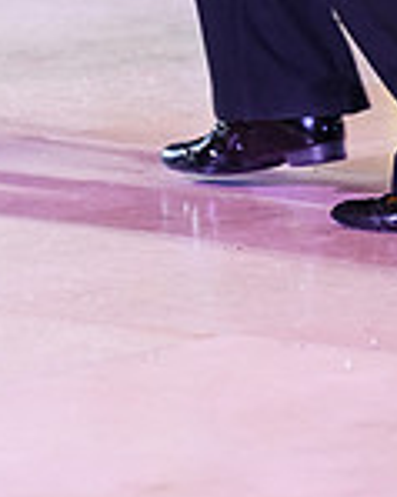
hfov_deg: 3.0
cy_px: -450
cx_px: -95
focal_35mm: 508
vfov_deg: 3.8
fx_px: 7469
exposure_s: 1/400
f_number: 2.8
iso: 2500
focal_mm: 139
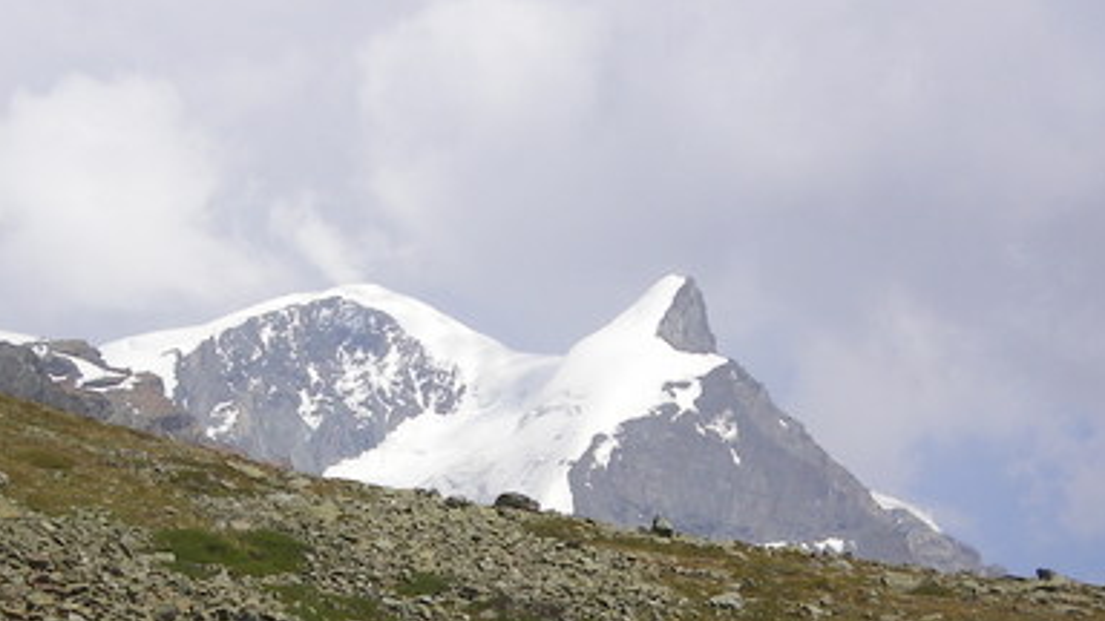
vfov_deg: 14.4
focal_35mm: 84
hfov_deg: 25.3
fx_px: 2461
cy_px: 397
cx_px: 547
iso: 64
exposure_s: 1/320
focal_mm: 12.3
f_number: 6.5
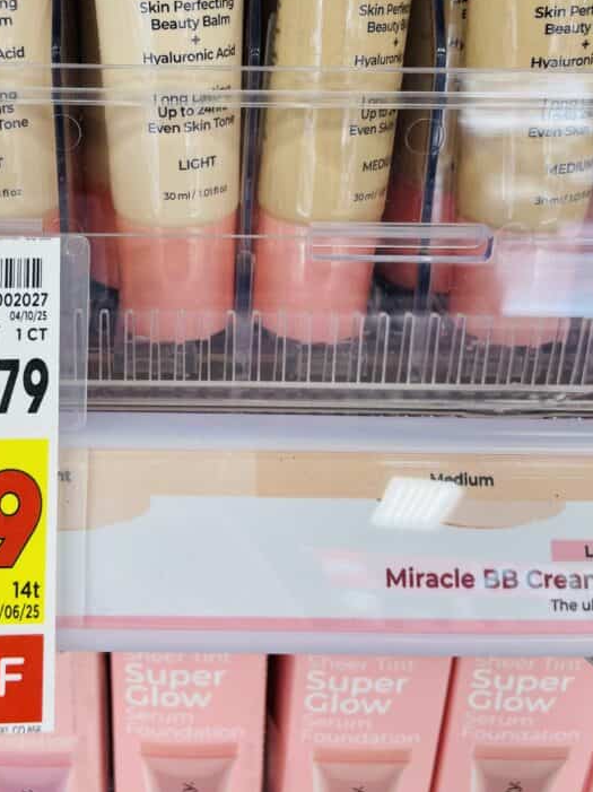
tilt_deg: -20.7
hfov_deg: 37.0
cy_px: 227
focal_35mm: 38
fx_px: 869
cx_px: 168
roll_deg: -0.9
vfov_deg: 47.7
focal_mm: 4.2
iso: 50
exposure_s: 1/63
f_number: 1.6
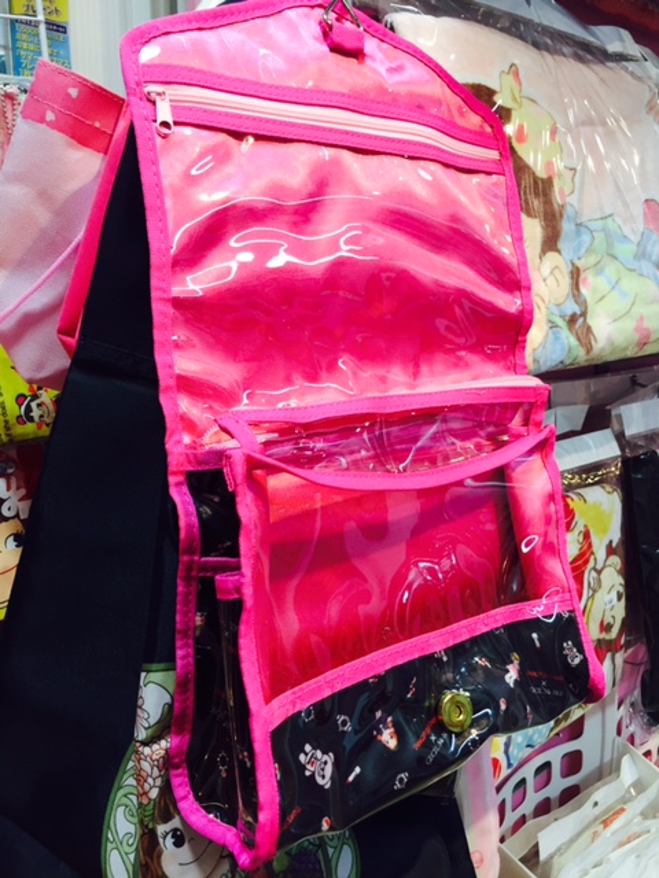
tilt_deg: -10.5
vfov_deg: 61.7
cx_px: 330
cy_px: 439
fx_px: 736
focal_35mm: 29
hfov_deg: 48.2
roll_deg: +0.1
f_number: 2.2
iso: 50
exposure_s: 1/33
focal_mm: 4.15
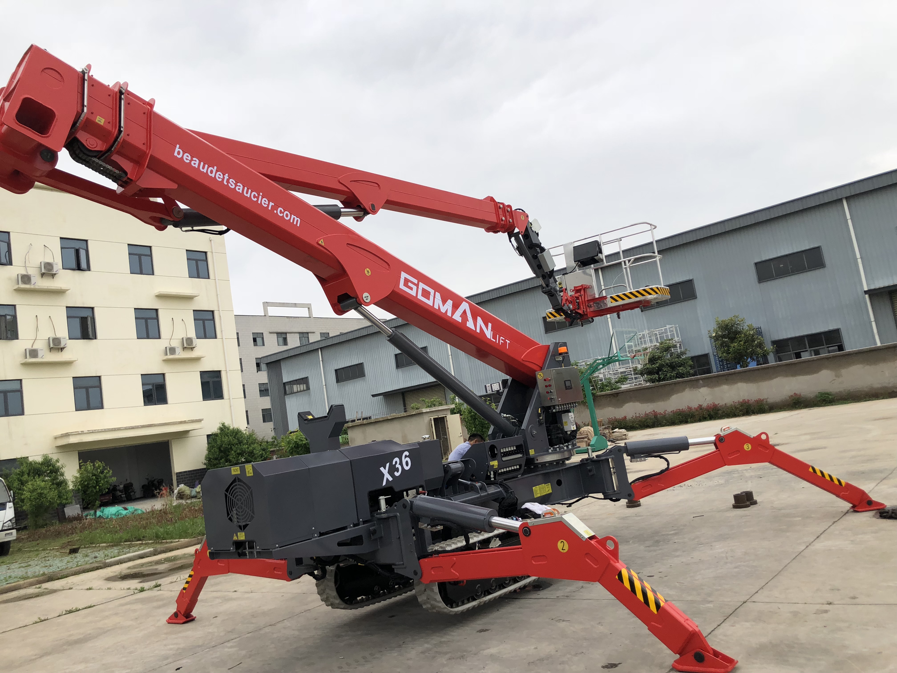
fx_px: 726
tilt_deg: +6.1
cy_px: 336
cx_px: 448
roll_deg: +9.1
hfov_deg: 63.4
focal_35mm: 28
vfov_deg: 49.7
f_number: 1.8
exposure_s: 1/1091
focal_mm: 3.99
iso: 20
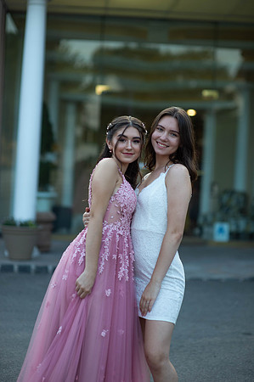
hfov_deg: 16.0
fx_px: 902
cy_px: 191
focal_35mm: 85
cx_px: 127
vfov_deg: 23.9
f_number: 2
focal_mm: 85
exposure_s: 1/1000
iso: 250
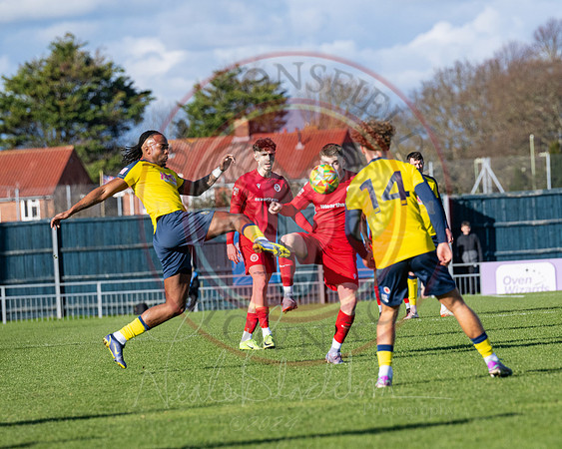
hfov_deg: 6.6
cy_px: 224
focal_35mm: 295
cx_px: 337
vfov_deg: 5.2
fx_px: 4908
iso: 400
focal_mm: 175
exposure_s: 1/5000
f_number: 4
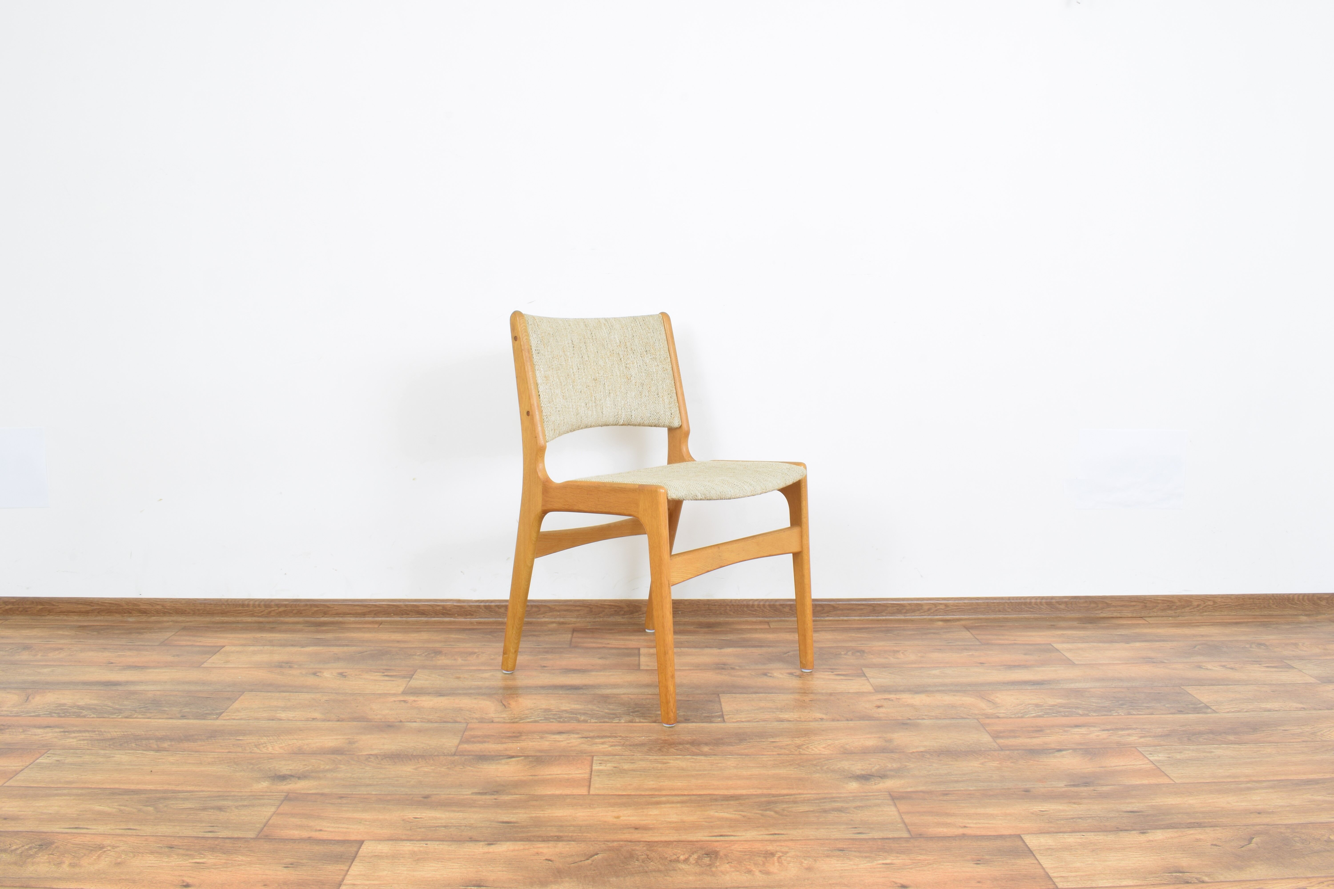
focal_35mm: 30
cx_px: 667
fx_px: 1112
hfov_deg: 61.9
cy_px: 444
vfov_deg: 43.6
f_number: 22
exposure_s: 5
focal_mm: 20
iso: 100
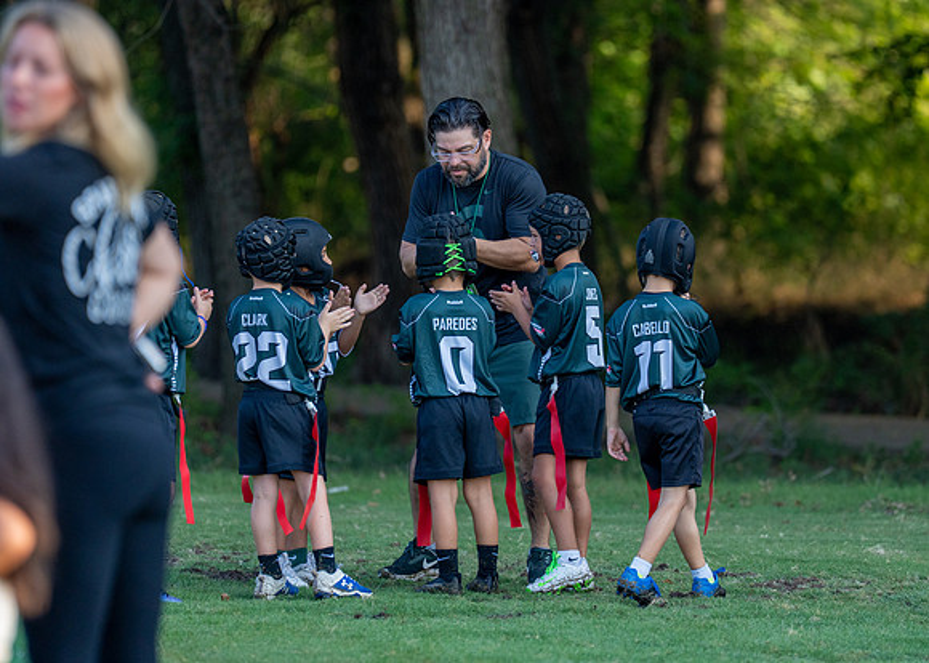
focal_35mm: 303
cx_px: 508
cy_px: 299
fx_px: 7989
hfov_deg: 6.7
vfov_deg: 4.8
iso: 200
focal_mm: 200
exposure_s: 1/1250
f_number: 2.8
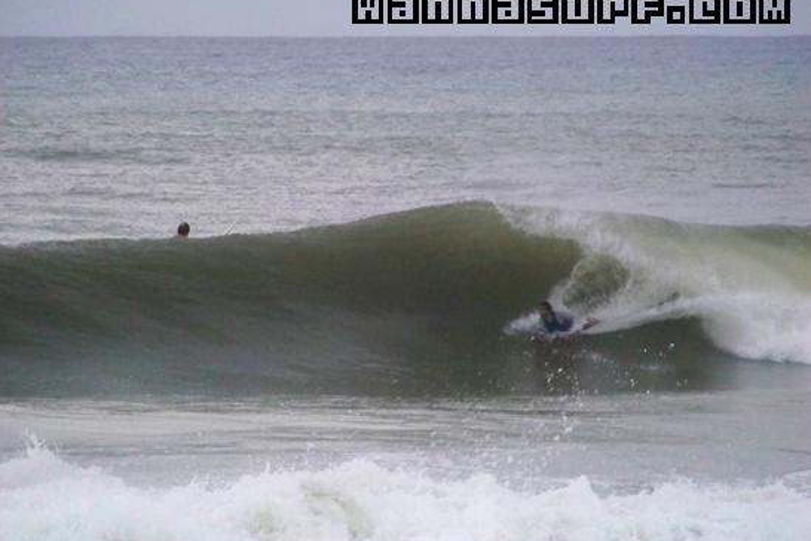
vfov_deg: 3.0
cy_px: 291
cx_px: 406
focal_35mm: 452
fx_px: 10182
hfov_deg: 4.6
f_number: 4.8
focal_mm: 70.2
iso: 400
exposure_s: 1/60
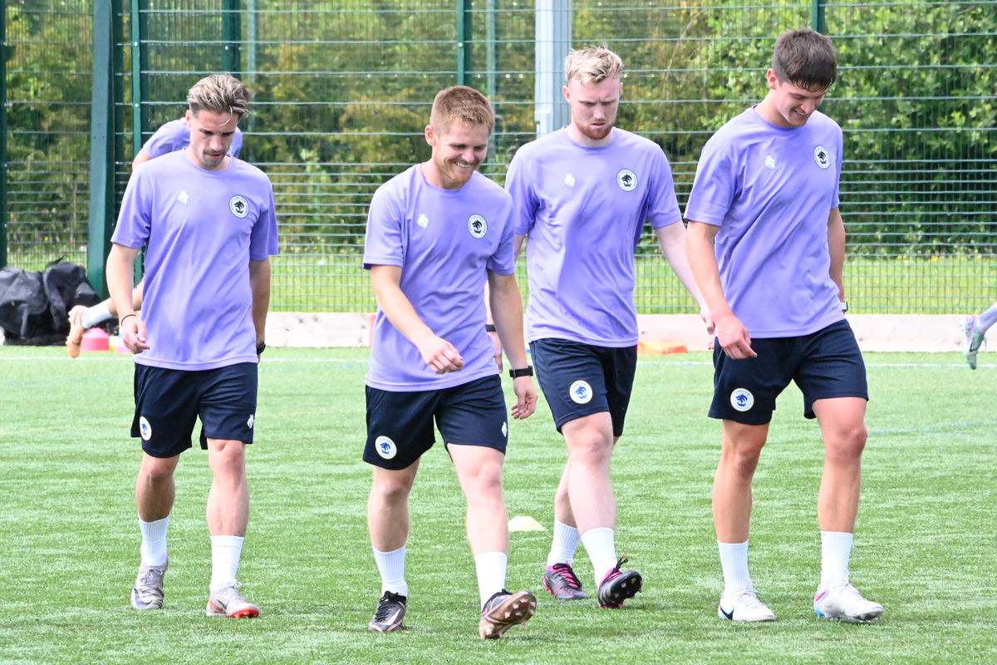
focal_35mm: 310
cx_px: 498
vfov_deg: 4.4
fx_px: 8585
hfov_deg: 6.6
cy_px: 332
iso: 16000
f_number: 18
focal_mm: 310
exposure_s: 1/5000
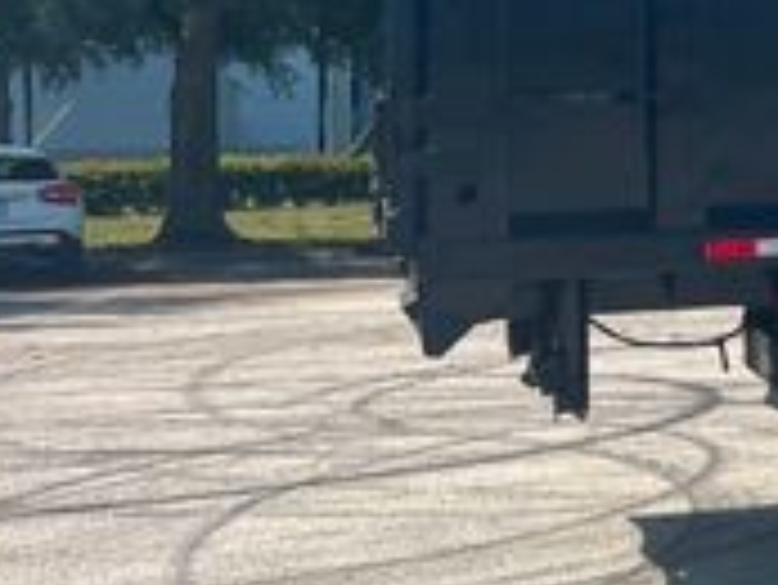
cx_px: 1376
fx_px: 2159
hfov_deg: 17.0
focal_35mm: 96
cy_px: 27
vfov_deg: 15.2
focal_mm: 5.7
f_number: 1.5
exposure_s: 1/3257
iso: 50
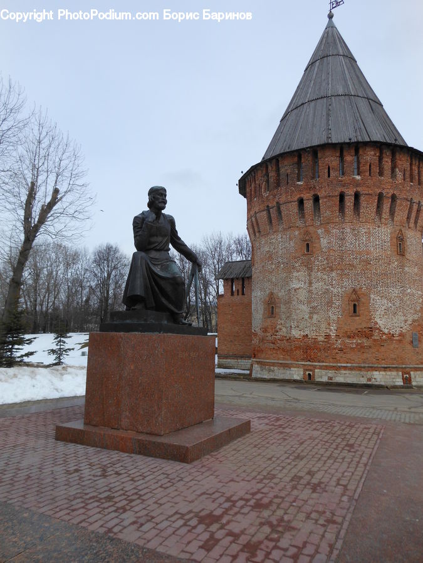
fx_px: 407
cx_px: 212
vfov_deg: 69.4
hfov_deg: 54.9
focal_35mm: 25
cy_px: 282
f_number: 3.2
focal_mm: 4.5
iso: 80
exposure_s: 1/1250
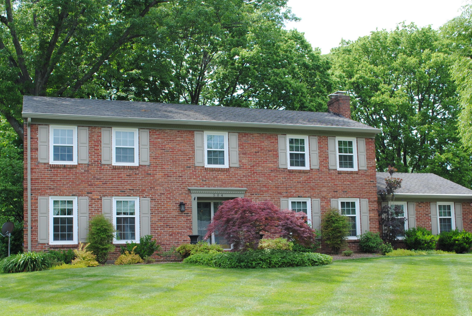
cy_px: 205
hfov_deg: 42.7
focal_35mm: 46
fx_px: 604
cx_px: 237
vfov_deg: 29.2
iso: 100
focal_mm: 22
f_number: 6.3
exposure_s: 1/160
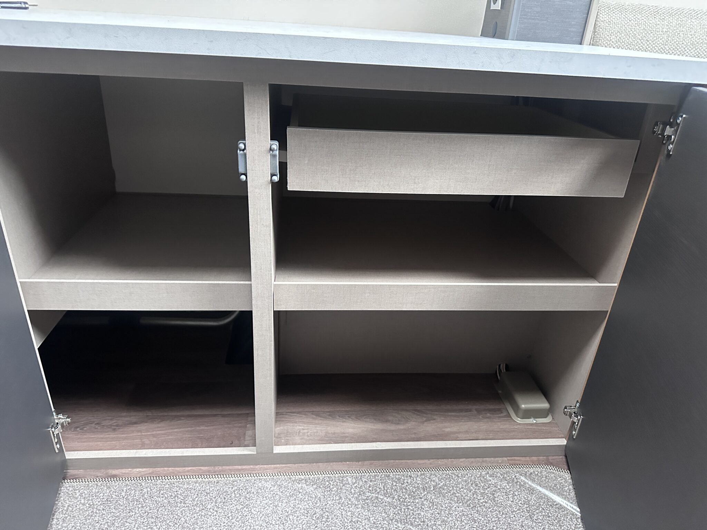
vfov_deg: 56.8
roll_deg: -3.6
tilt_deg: -26.8
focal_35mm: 24
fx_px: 490
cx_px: 354
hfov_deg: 71.6
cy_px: 265
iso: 1000
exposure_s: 1/47
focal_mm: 6.86
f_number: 1.78
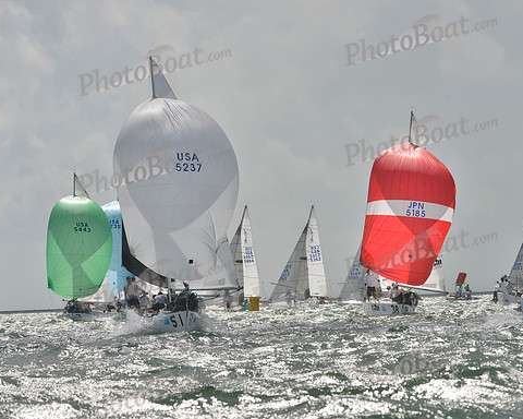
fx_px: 3514
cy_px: 210
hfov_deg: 8.5
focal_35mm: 227
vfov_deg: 6.8
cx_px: 289
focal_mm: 200
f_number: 9
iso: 280
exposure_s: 1/1250
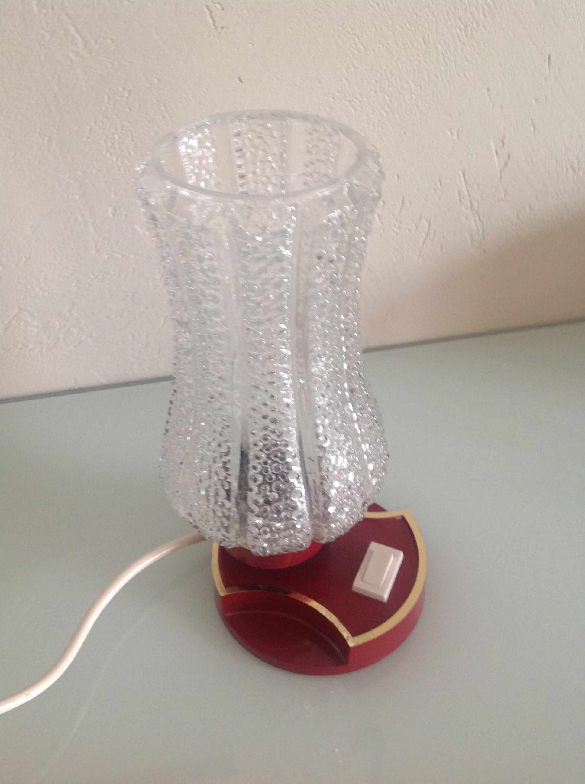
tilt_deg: -43.3
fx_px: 791
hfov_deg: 40.6
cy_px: 392
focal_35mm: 35
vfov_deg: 52.7
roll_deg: +2.2
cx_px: 292
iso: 125
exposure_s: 1/15
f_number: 2.4
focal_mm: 4.28
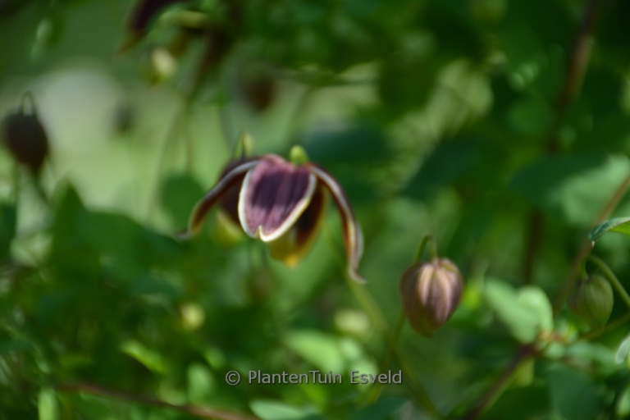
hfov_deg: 9.8
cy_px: 210
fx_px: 3675
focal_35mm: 210
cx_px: 315
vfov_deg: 6.5
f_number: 5.6
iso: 500
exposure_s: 1/1000
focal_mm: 140
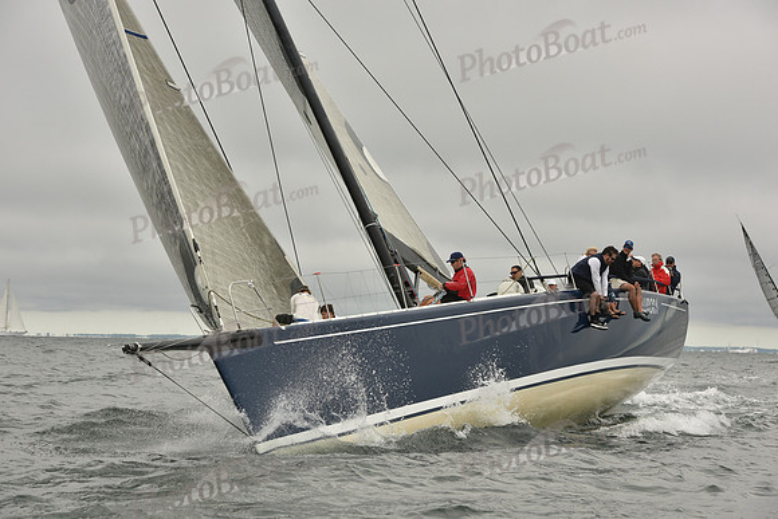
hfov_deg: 20.0
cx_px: 389
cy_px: 260
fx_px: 2205
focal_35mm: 102
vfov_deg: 13.4
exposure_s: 1/800
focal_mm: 102
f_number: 8
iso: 320
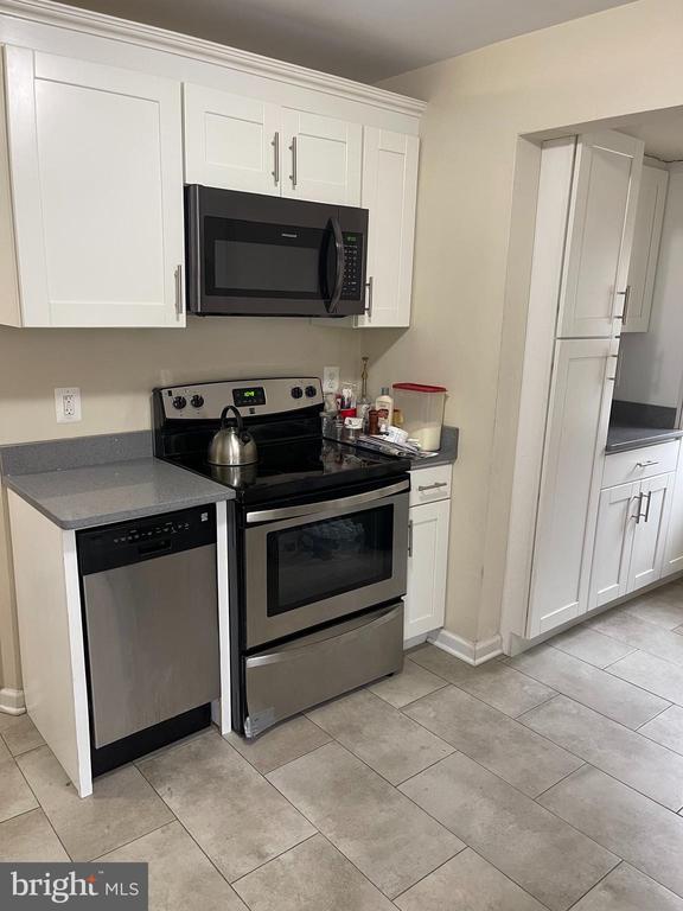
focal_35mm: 25
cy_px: 456
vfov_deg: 69.4
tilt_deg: -13.7
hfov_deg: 54.9
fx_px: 658
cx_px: 342
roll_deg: -1.2
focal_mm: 5.1
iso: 200
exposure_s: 1/60
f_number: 1.6
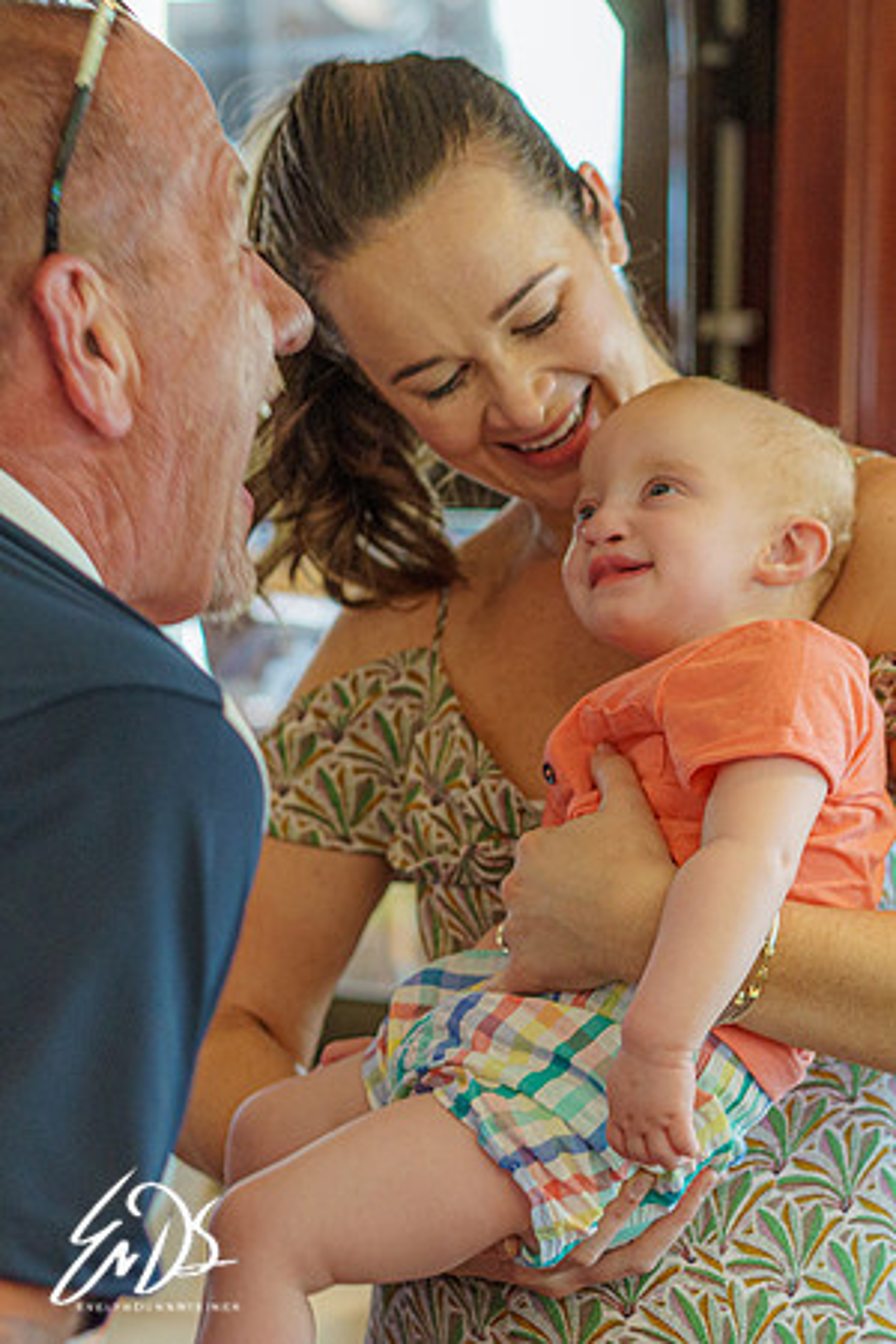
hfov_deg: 16.5
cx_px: 689
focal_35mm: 83
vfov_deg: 24.6
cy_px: 672
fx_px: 3080
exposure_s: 1/160
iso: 1600
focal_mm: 55
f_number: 2.8
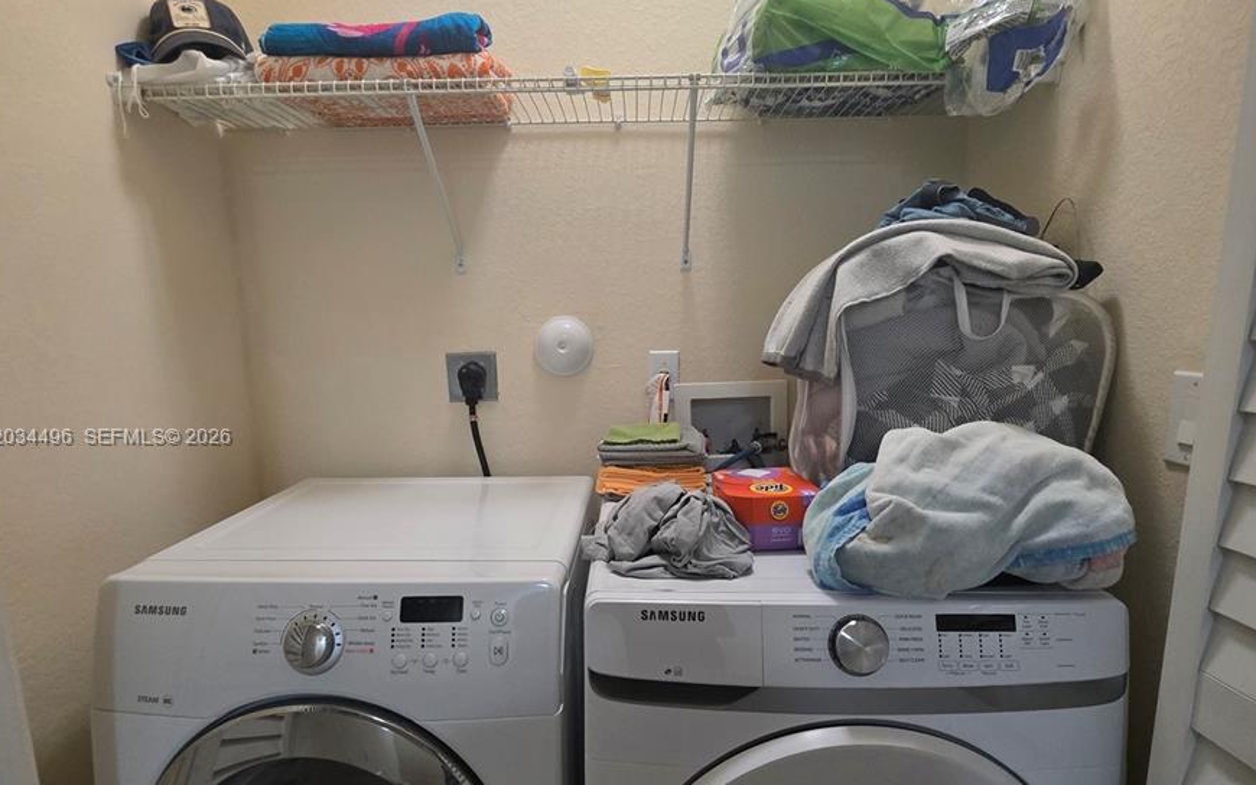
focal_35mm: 19
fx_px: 650
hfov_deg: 88.0
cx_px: 614
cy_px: 439
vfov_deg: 62.1
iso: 250
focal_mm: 2.2
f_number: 1.9
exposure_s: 1/120
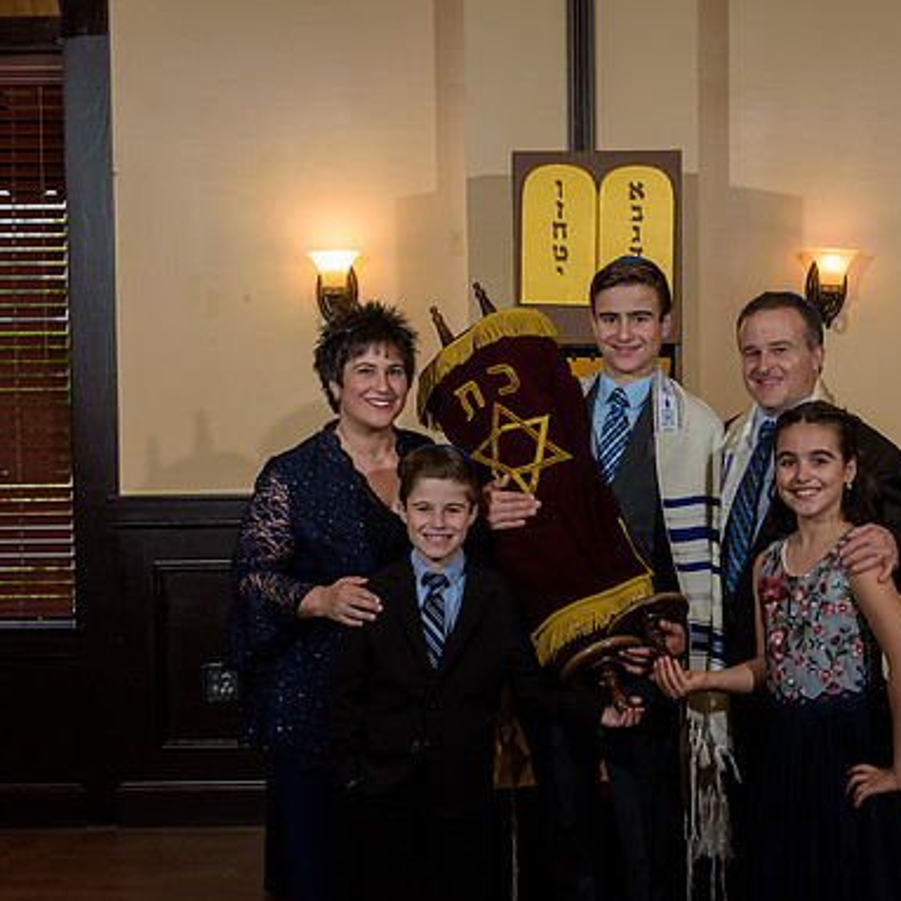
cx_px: 619
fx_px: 1973
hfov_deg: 25.6
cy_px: 448
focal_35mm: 67
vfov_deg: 25.7
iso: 800
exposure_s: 1/125
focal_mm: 52
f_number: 5
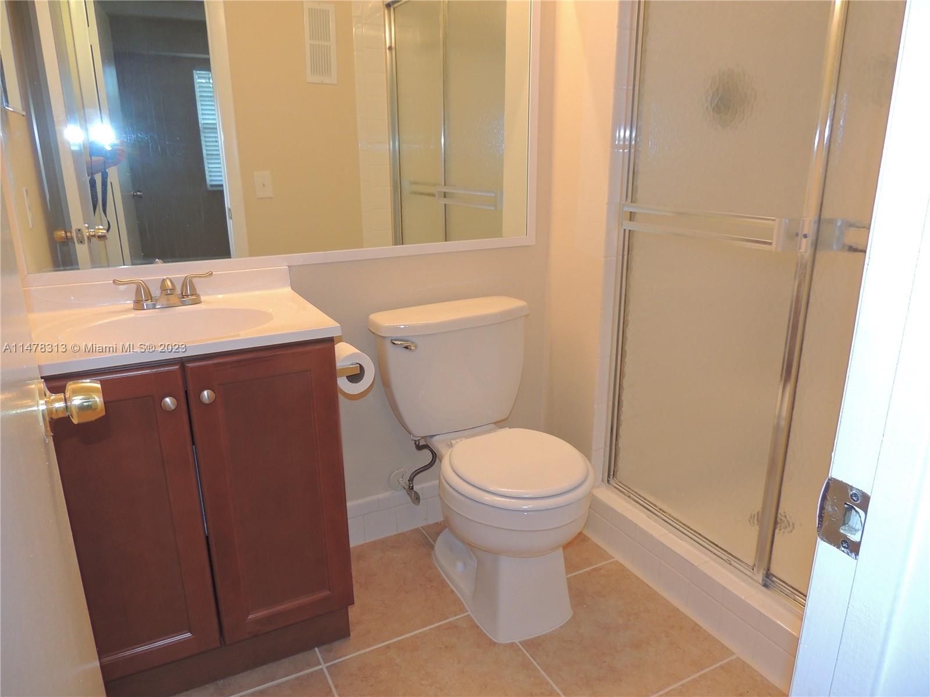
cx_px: 465
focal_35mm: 24
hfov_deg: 71.6
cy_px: 348
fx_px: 645
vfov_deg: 56.8
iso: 180
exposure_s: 1/40
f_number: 3
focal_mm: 4.3
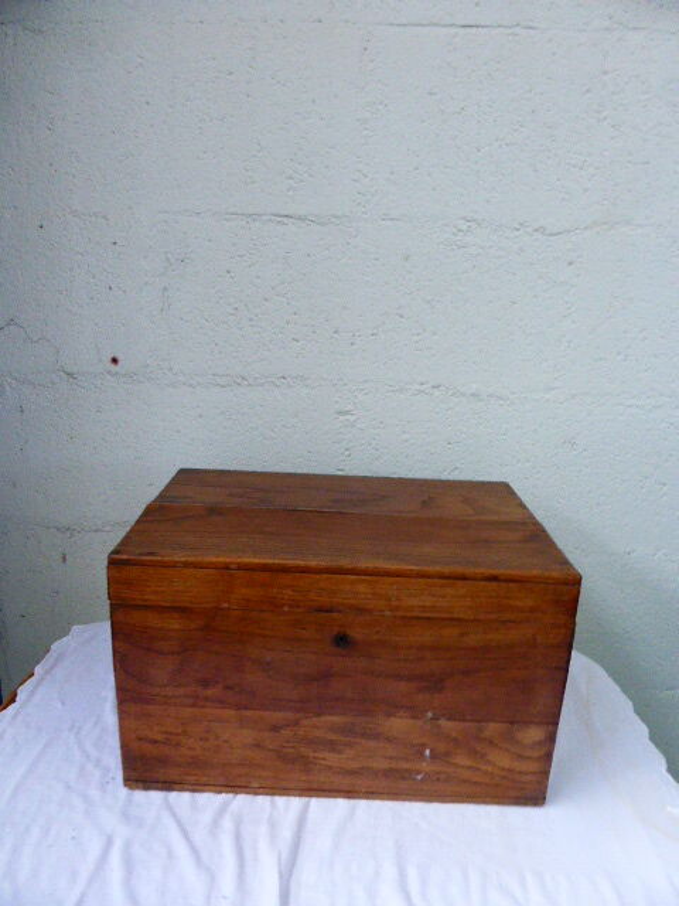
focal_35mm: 24
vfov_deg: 71.6
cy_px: 453
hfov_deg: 56.8
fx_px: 628
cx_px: 340
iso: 400
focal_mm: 4.3
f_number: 3.3
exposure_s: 1/6
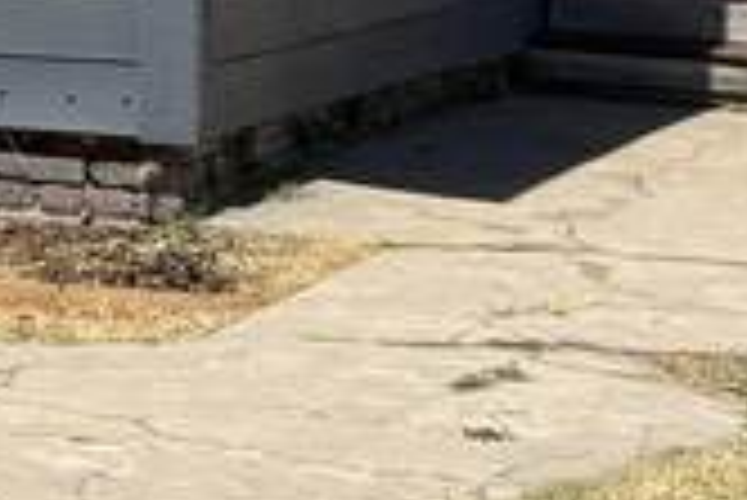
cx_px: -891
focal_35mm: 192
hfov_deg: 9.7
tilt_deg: +1.2
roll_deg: -1.5
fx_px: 3987
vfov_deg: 7.0
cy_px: -378
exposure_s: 1/5714
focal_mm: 6.76
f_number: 1.78
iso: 80
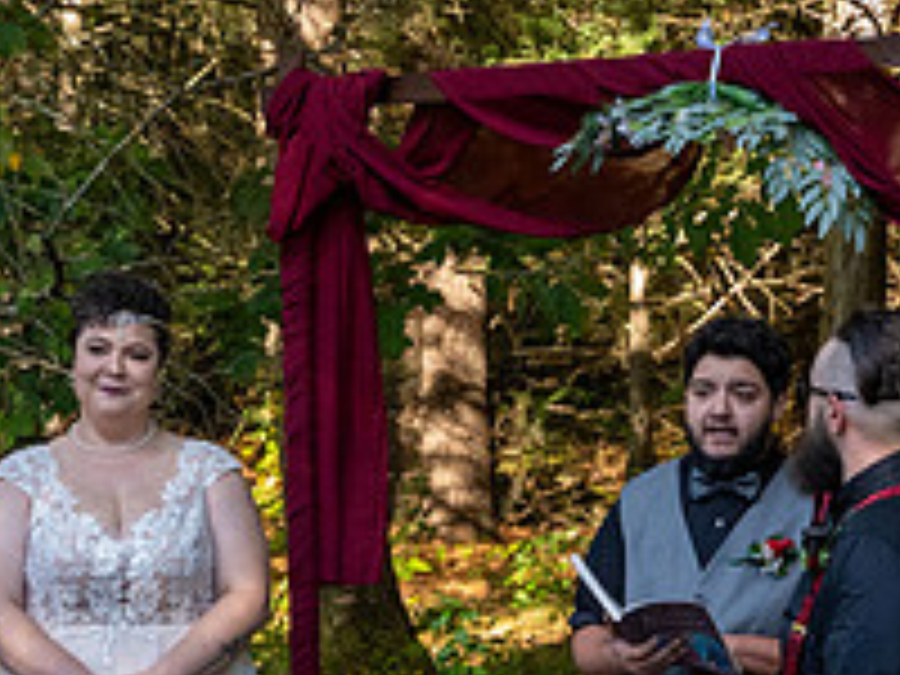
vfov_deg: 11.4
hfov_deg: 15.4
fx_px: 3328
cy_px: 724
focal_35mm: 128
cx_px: 450
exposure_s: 1/3200
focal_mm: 46
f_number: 4.5
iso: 6400
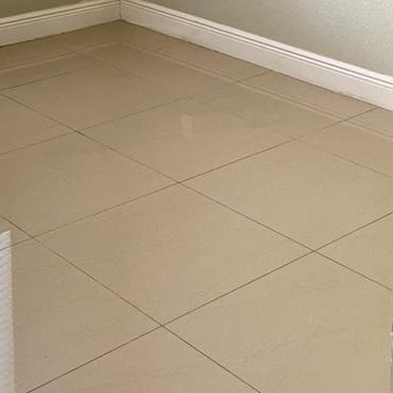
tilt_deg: -6.5
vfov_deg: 20.6
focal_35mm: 75
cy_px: -145
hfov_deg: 23.0
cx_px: 138
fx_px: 963
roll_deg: -0.1
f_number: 1.6
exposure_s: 1/120
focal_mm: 5.1
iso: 125
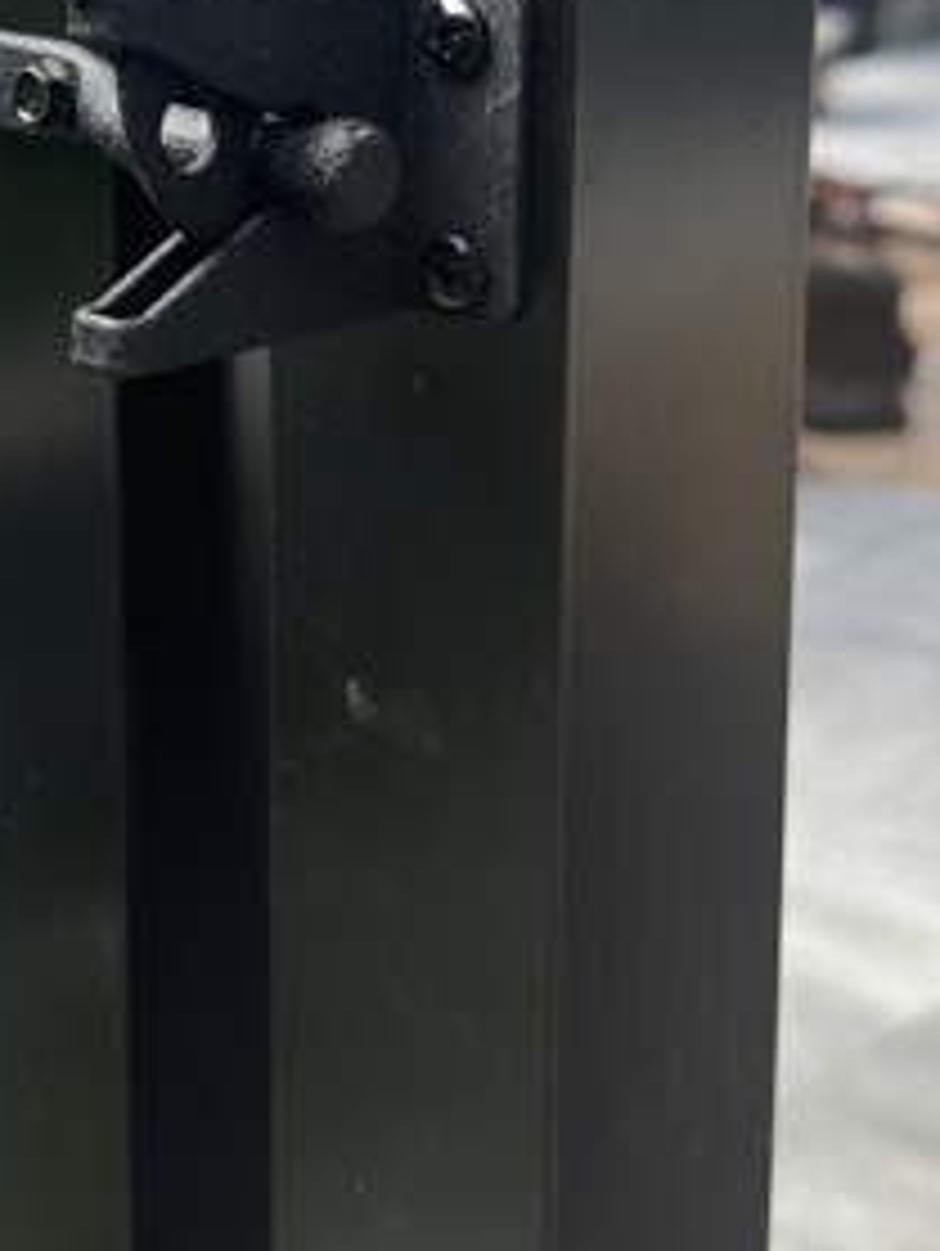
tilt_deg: -11.4
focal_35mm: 69
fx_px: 2494
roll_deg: +0.1
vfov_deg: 27.6
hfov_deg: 21.1
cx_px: 216
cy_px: 256
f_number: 1.78
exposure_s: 1/1029
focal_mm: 6.86
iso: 100
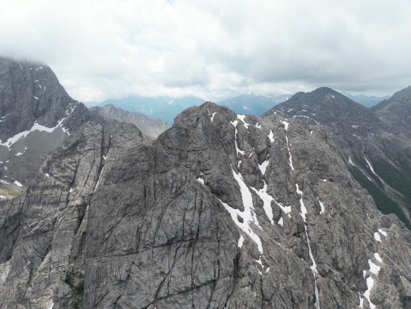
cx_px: 206
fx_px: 285
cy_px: 154
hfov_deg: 71.6
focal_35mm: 24
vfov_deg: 56.8
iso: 200
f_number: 1.7
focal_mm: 6.72
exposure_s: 1/4000
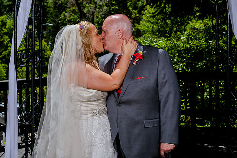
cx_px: 95
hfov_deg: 27.1
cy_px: 63
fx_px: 491
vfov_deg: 18.3
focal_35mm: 75
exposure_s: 1/400
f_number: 8
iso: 160
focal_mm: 62
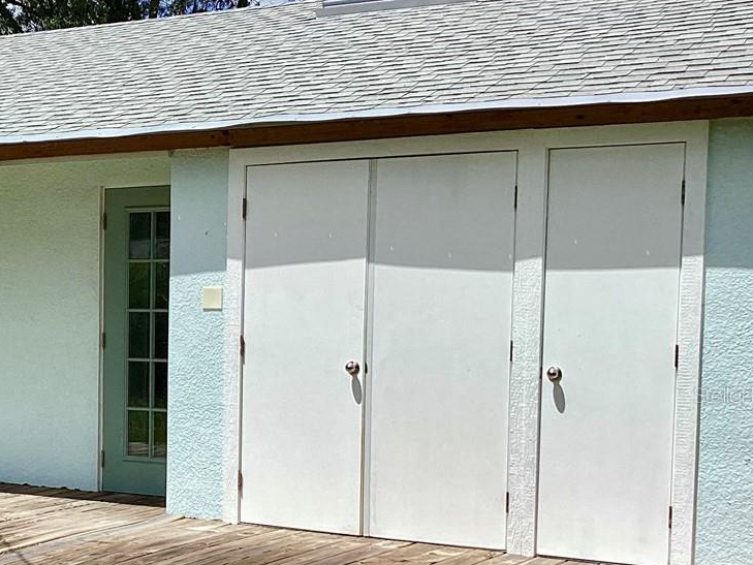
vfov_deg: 21.5
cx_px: -35
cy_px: 395
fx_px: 1479
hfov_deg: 26.7
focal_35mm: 68
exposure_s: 1/1773
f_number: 2.4
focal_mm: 3.3
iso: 25
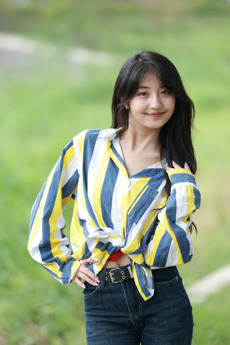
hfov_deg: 6.9
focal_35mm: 199
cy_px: 172
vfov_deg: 10.3
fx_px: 1907
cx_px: 115
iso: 100
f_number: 2.8
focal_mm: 200
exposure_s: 1/200
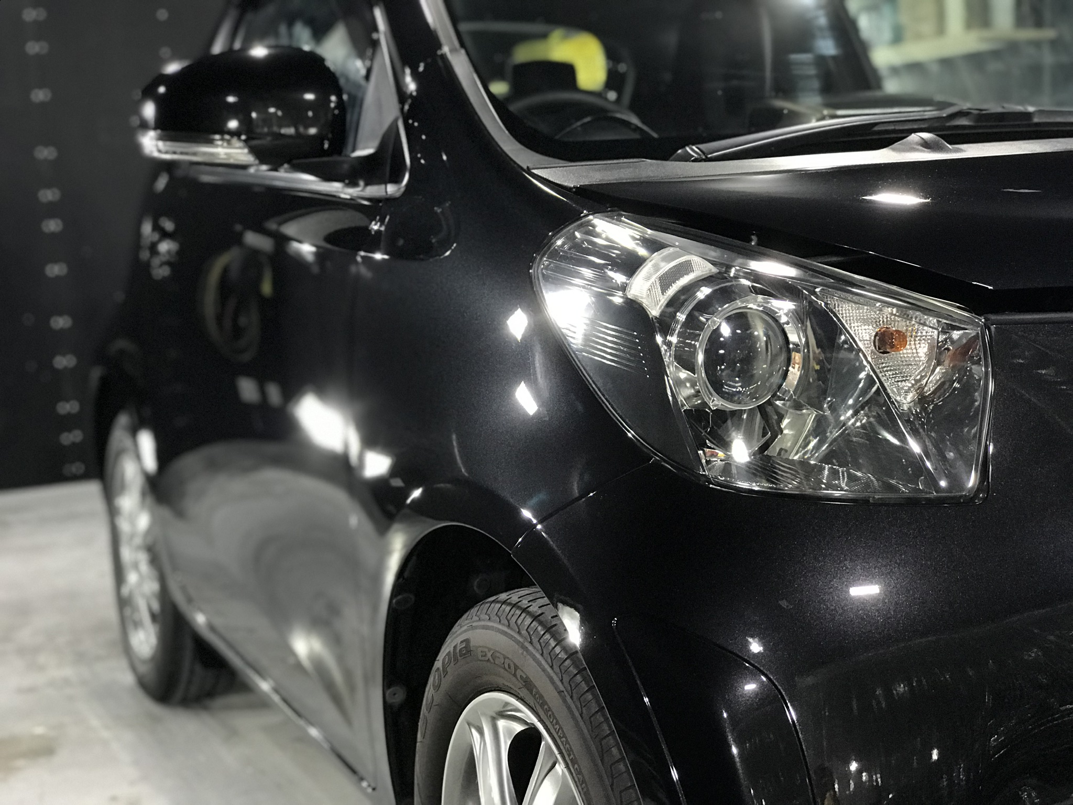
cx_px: 536
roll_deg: +3.4
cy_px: 402
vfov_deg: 25.7
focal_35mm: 57
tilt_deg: -5.8
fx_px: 1767
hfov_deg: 33.8
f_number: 2.8
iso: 200
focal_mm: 6.6
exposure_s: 1/60
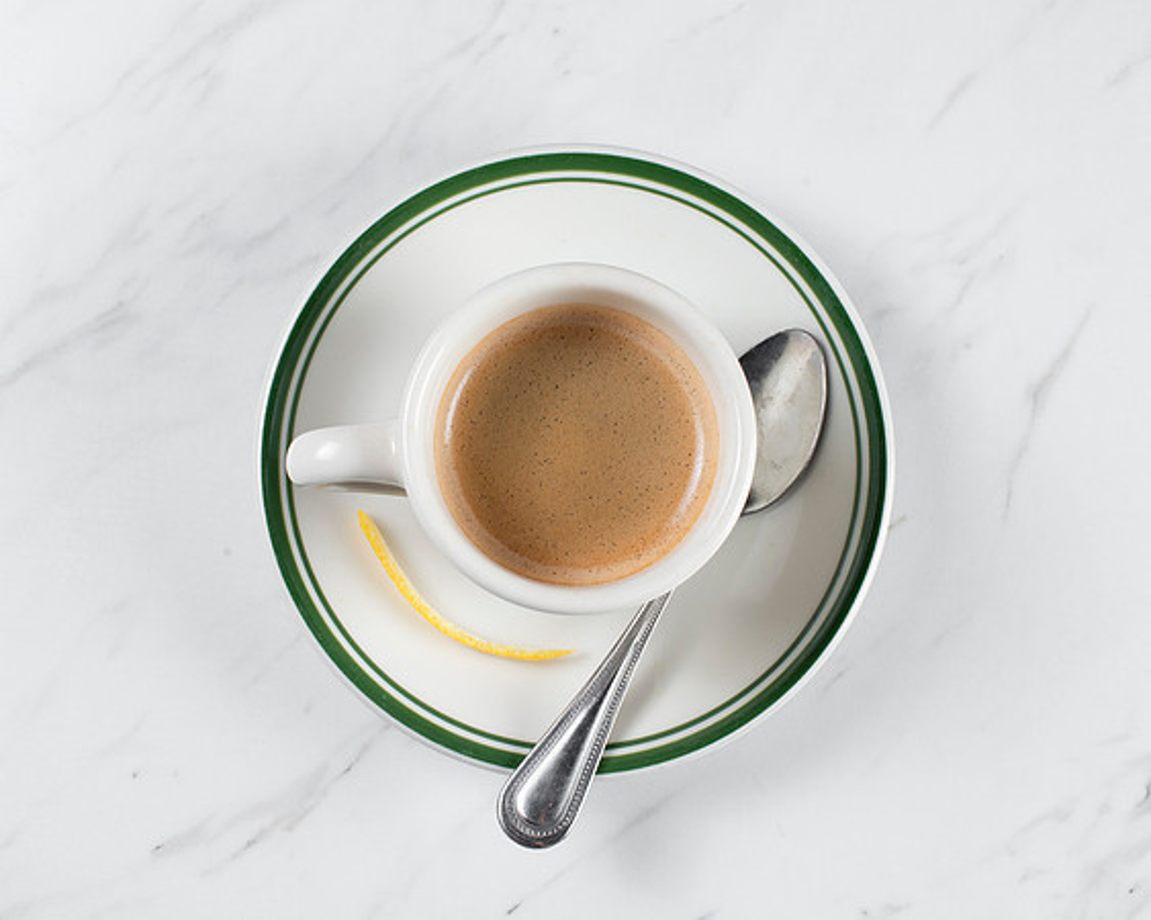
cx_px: 563
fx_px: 2097
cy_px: 474
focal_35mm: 62
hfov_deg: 30.7
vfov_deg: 24.7
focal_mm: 50
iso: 200
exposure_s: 1/200
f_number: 10
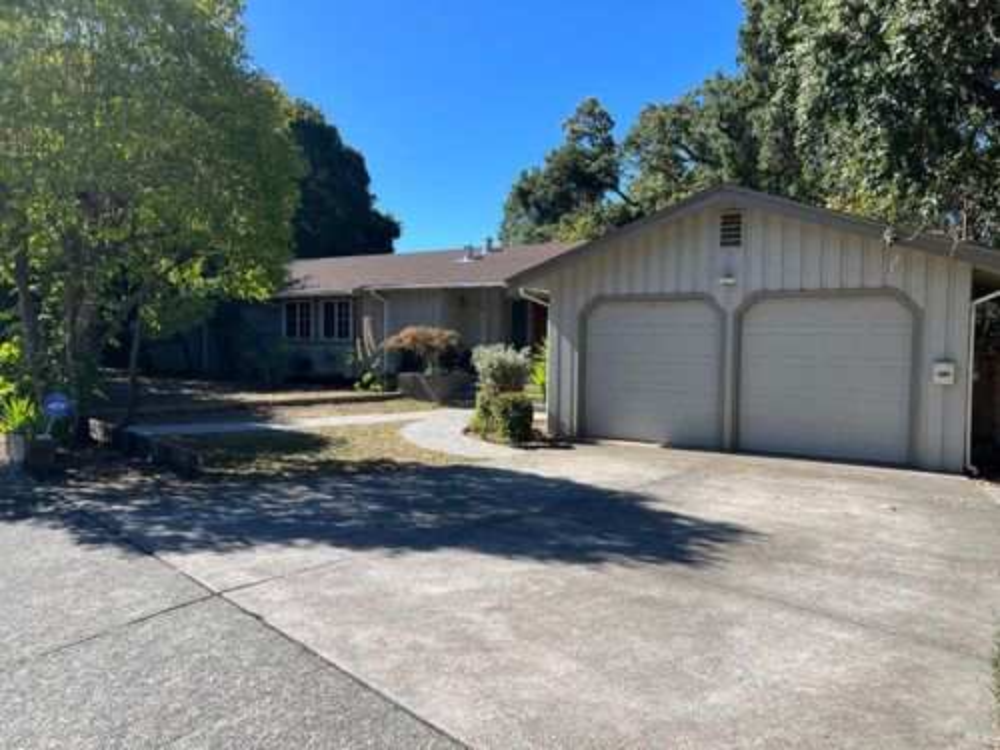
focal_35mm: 26
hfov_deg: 67.3
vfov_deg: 53.1
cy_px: 375
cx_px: 500
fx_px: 751
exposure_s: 1/2513
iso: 50
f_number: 1.5
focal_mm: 5.7
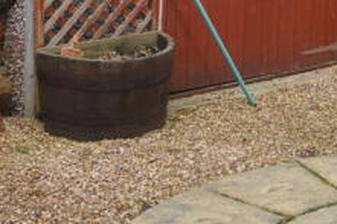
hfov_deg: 18.7
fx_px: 1001
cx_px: 329
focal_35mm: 107
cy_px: -48
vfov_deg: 12.5
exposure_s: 1/250
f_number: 4.5
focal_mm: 24
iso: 100
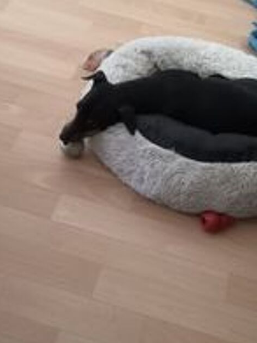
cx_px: 126
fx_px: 416
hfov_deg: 34.4
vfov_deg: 44.8
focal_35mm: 42
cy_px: 172
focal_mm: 3.95
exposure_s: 1/12.5
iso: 1250
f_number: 1.8
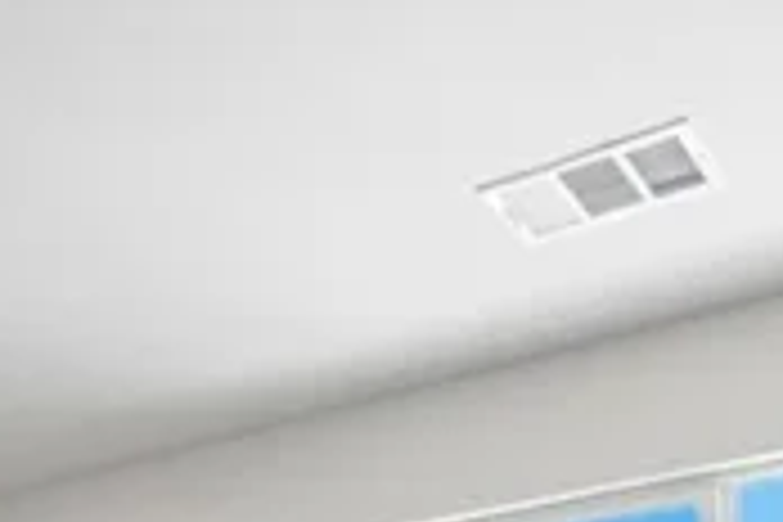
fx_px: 1370
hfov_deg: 31.6
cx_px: 245
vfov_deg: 16.5
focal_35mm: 63
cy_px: 1035
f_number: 9
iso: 250
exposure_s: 1/30
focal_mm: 13
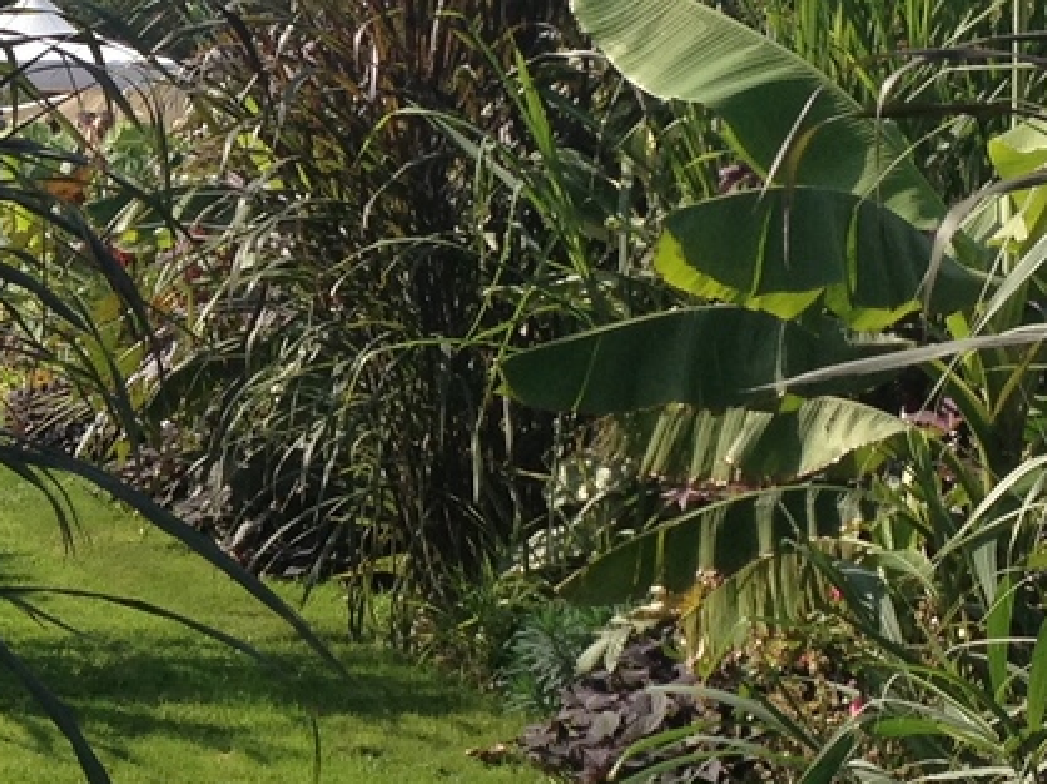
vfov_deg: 11.1
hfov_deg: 14.5
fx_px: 4051
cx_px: 43
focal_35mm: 134
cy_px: 396
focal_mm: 4.28
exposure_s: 1/1255
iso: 50
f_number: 2.4
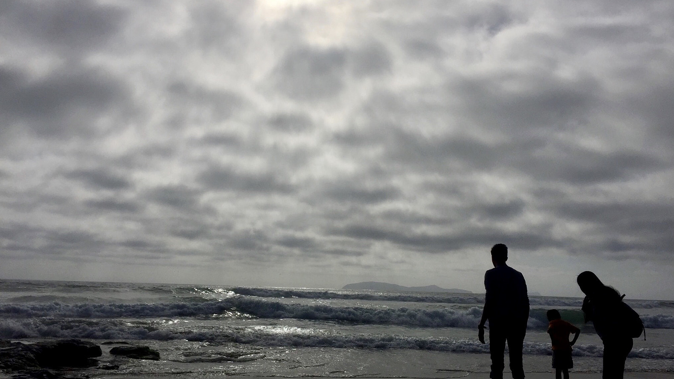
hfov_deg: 61.0
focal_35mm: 32
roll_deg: -2.4
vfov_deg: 36.7
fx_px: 572
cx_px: 340
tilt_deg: +9.4
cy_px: 198
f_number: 2.2
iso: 32
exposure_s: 1/20000
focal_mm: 4.15
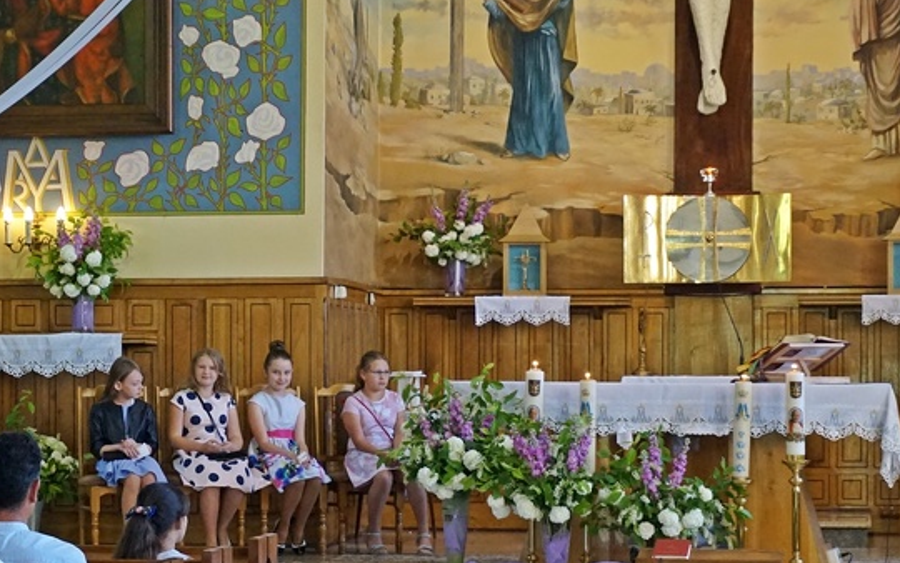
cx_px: 427
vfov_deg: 11.7
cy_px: 401
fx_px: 2748
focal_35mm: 112
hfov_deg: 18.6
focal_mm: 50
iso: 3200
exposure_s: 1/160
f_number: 5.6
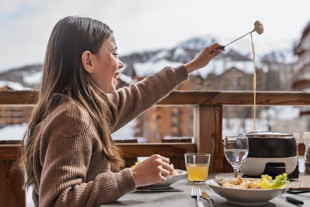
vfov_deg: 31.2
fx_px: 370
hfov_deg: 45.4
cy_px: 104
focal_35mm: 43
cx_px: 155
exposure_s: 1/750
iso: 80
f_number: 2.8
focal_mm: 43
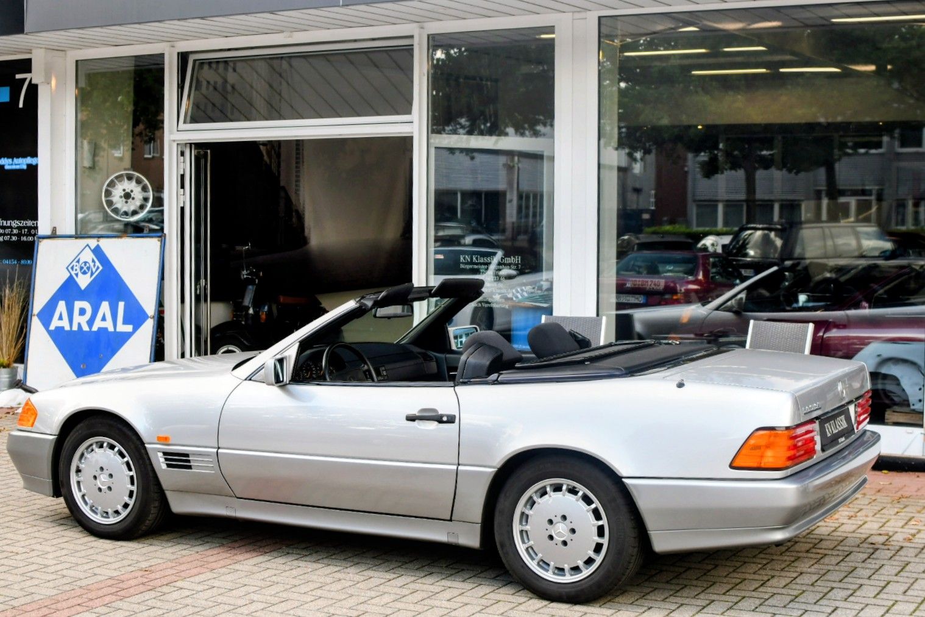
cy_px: 308
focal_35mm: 52
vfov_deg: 26.0
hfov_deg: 38.2
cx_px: 462
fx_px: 1336
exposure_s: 1/250
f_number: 5
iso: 400
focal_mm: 35
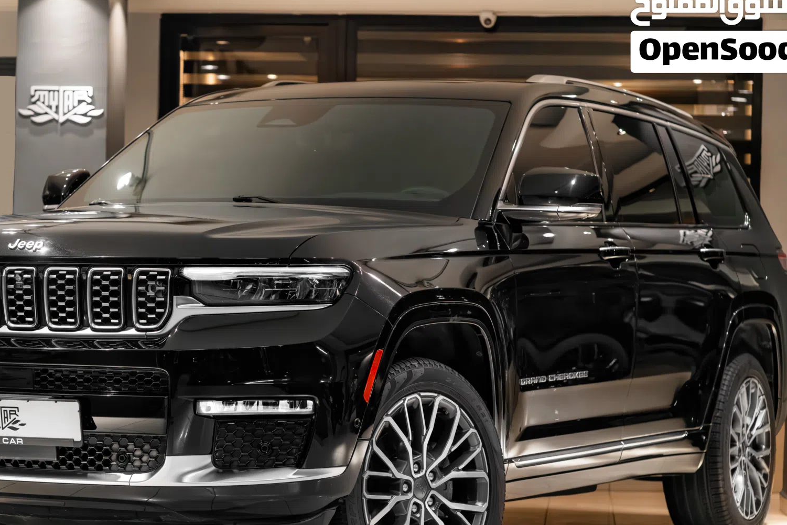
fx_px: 2536
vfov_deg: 11.8
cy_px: 330
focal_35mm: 116
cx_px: 283
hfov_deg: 17.6
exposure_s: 1/250
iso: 6400
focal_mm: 85
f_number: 4
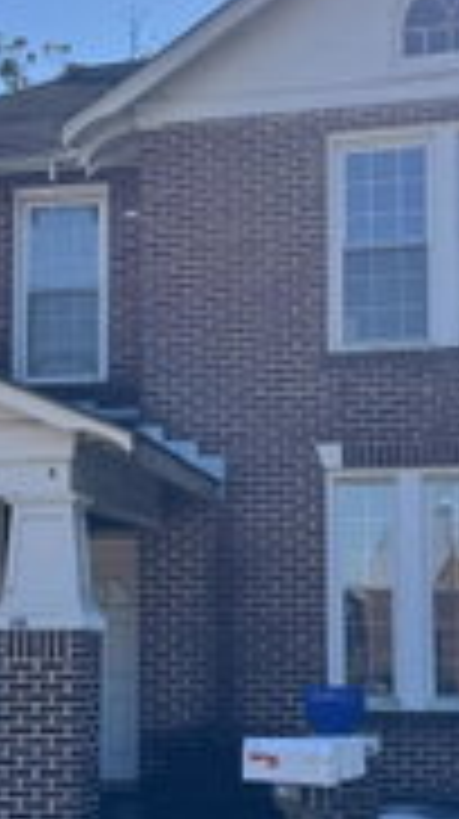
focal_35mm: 69
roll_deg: +0.1
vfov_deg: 30.5
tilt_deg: +4.0
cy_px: 504
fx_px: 1497
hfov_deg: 17.4
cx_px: 189
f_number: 1.78
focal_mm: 6.76
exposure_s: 1/4608
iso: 80
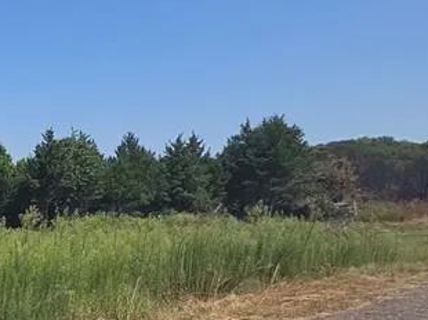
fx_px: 531
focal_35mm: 43
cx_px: -192
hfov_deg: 29.5
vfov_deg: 32.4
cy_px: 266
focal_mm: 2.2
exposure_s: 1/1252
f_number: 1.9
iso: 20
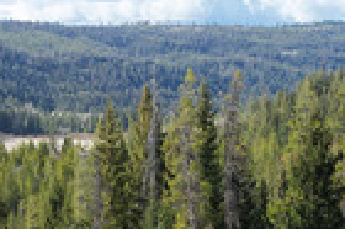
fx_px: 1072
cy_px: 437
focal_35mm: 112
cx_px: 293
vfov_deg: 11.2
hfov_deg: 18.1
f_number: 2.8
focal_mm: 14.45
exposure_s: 1/1000
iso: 320
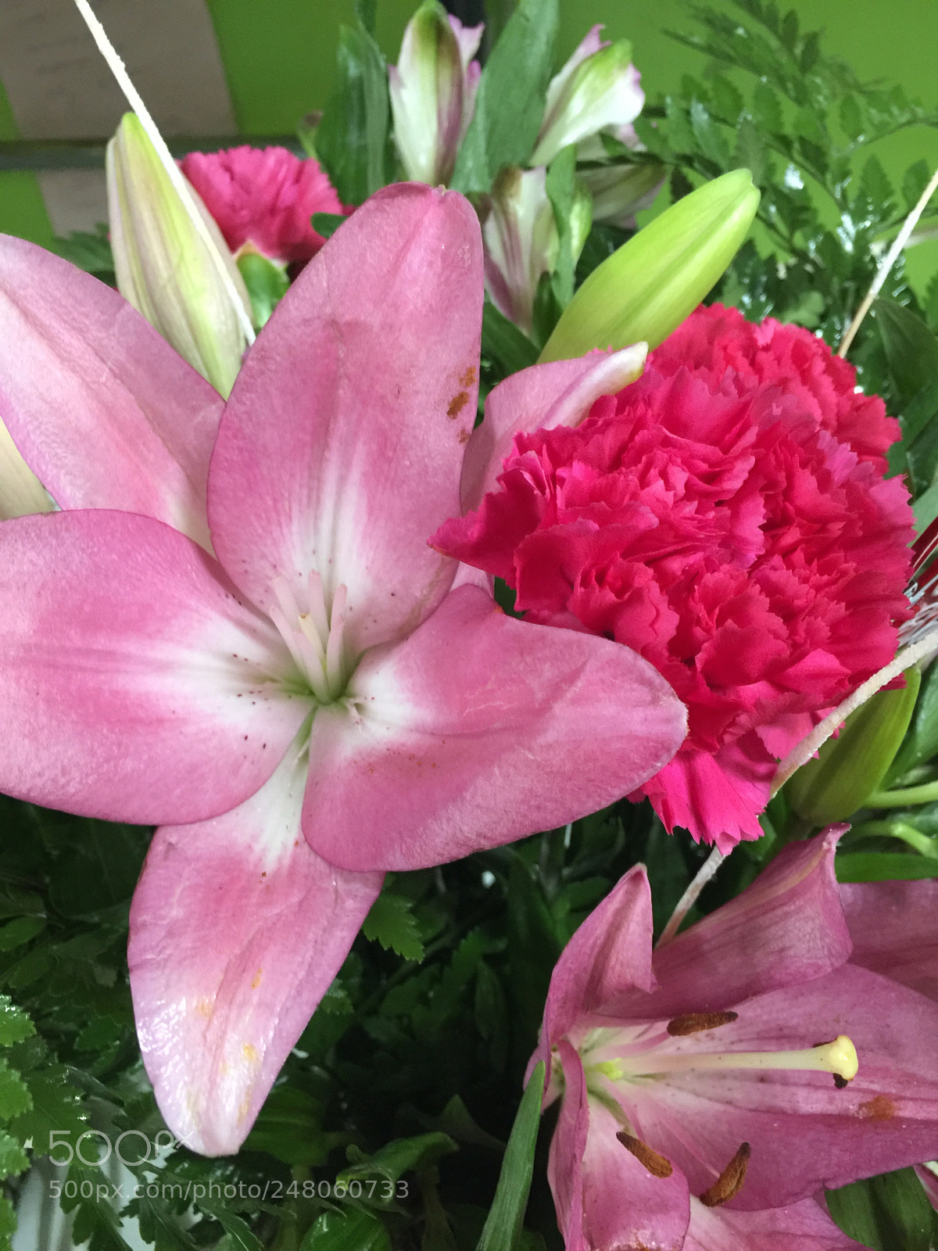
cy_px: 626
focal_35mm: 29
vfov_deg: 61.7
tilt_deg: -36.6
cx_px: 469
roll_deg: -2.2
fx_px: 1048
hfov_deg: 48.2
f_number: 2.2
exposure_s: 1/10
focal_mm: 4.15
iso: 125
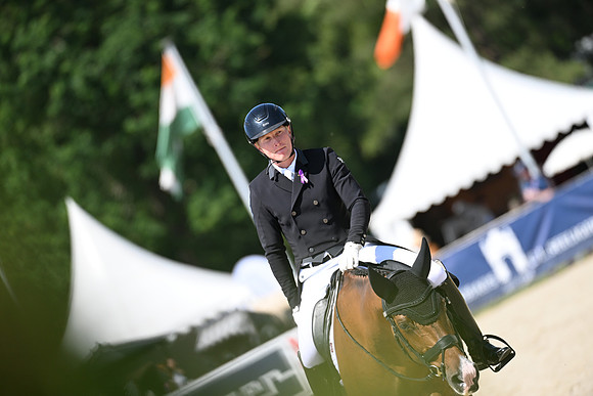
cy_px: 198
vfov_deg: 3.4
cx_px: 296
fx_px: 6590
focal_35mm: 400
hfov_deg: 5.2
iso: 500
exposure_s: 1/1600
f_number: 5
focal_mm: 400
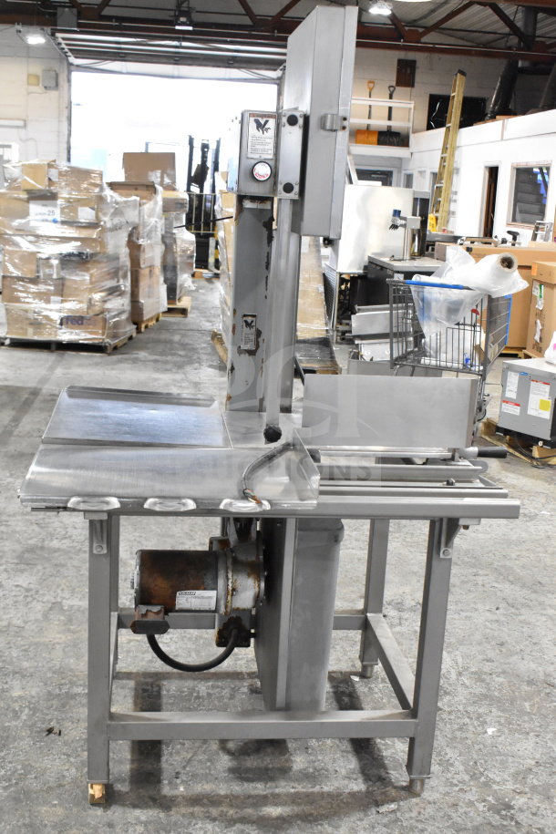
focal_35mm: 44
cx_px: 278
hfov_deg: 30.8
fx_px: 1008
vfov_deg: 45.0
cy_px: 417
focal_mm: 29
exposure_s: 1/250
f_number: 8
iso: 6400
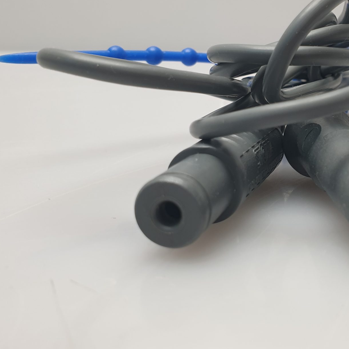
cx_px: 306
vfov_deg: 35.1
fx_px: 548
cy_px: 128
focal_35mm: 48
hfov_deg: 33.7
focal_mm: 4.3
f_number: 2.4
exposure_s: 1/100
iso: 80
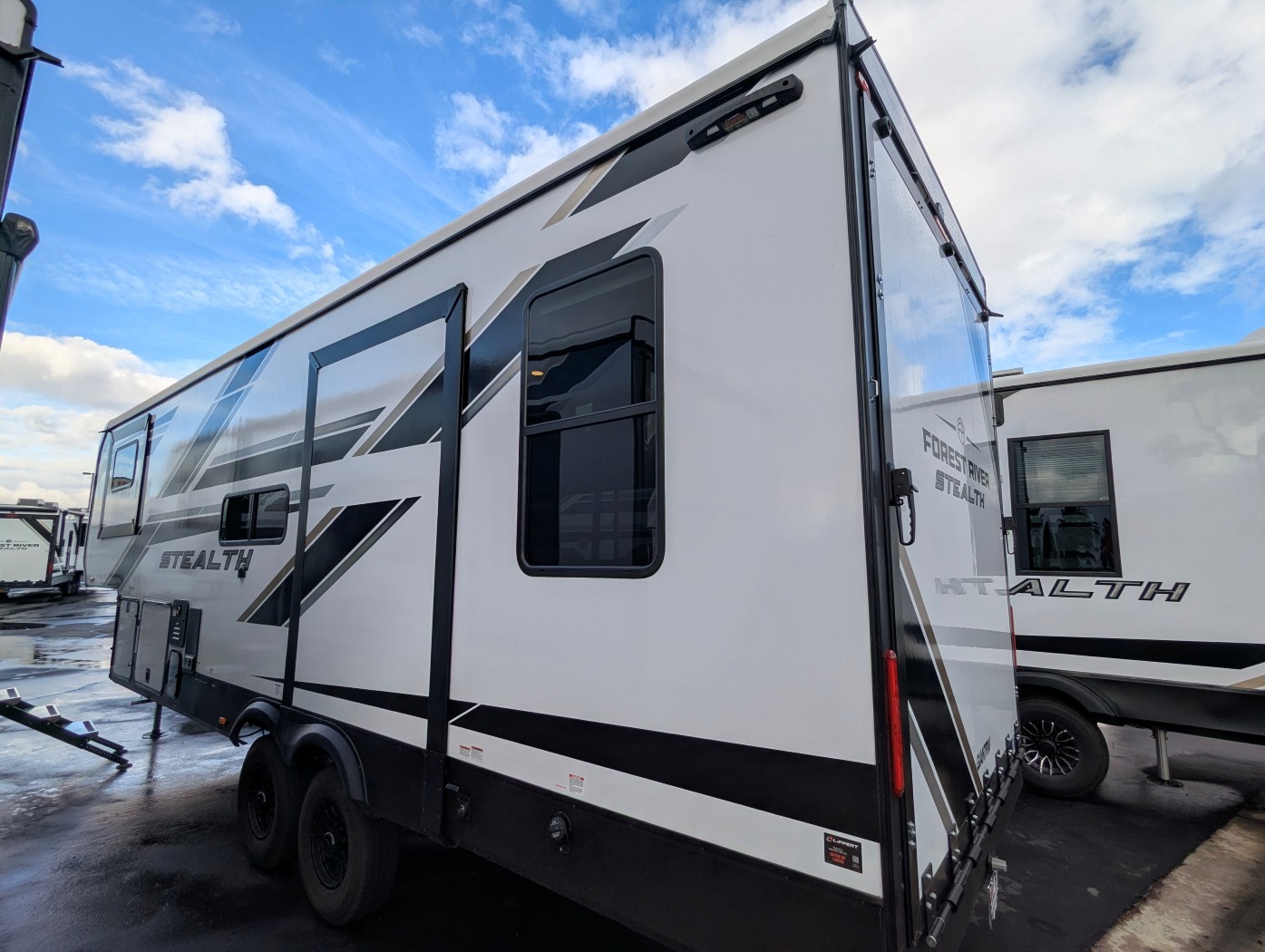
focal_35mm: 16
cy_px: 476
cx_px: 632
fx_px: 585
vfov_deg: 78.2
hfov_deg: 94.4
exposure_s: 1/949
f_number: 2.2
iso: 49
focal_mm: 2.35
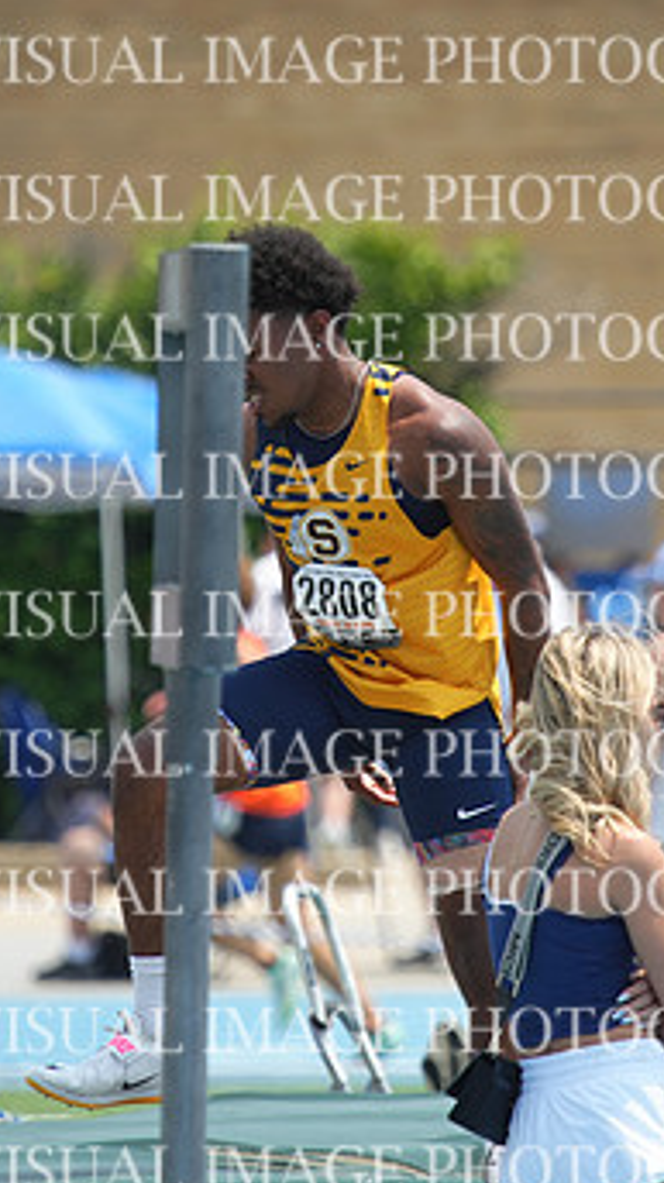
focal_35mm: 601
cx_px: 406
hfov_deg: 2.0
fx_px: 18849
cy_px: 545
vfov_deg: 3.6
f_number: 5.6
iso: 400
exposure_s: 1/1600
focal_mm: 340
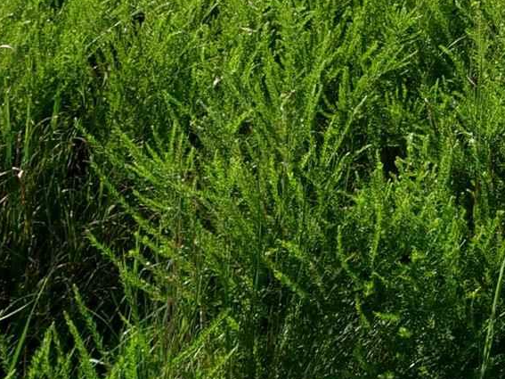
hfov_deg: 12.7
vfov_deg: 9.9
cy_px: -565
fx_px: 1896
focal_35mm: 130
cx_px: 1108
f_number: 6.3
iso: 200
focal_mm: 12
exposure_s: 1/500
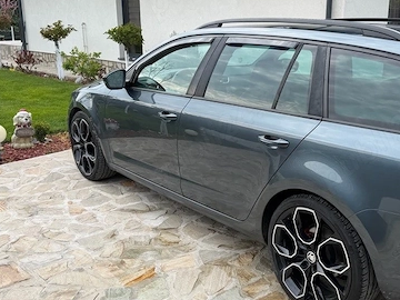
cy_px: 140
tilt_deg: -14.9
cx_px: 263
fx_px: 462
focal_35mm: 40
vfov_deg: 35.9
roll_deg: -0.8
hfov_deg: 46.1
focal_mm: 6.76
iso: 80
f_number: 1.78
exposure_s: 1/1653
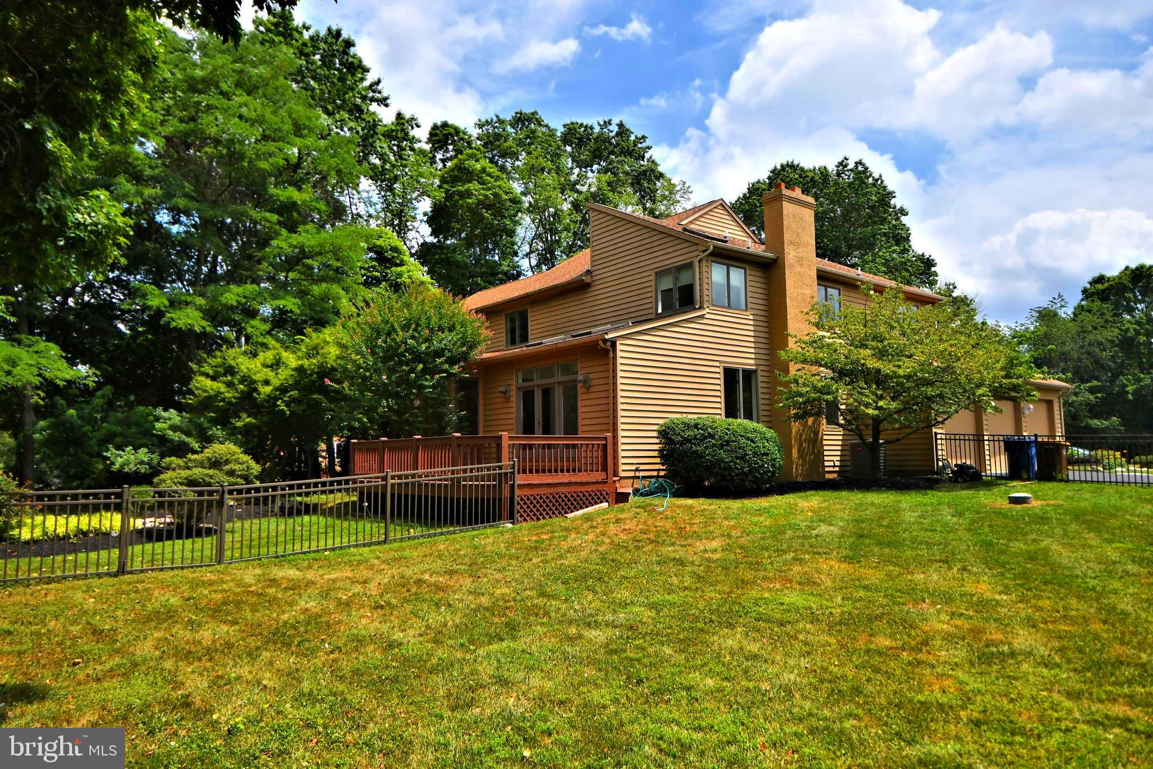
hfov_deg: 73.7
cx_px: 576
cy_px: 384
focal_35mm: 24
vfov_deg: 53.1
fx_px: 769
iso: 500
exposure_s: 1/6400
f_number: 4.5
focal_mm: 16
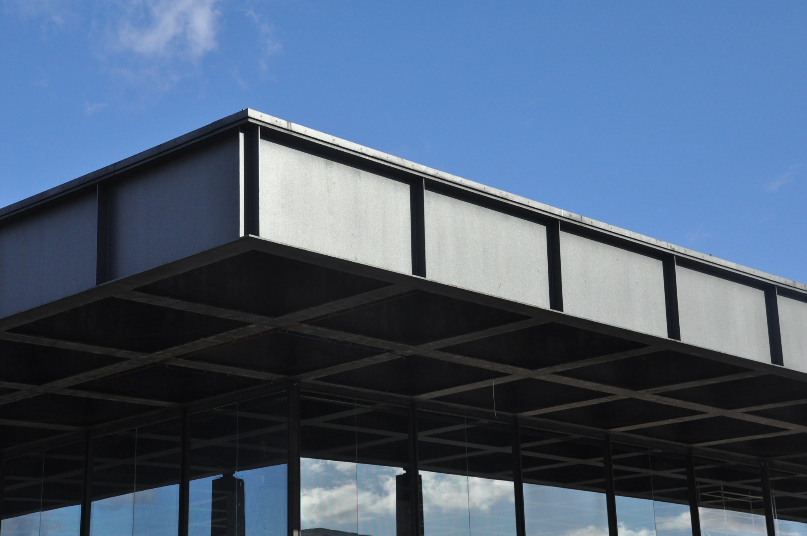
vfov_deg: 18.9
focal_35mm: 72
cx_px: 404
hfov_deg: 28.1
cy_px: 268
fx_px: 1612
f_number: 8
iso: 1000
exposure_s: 1/500
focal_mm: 48
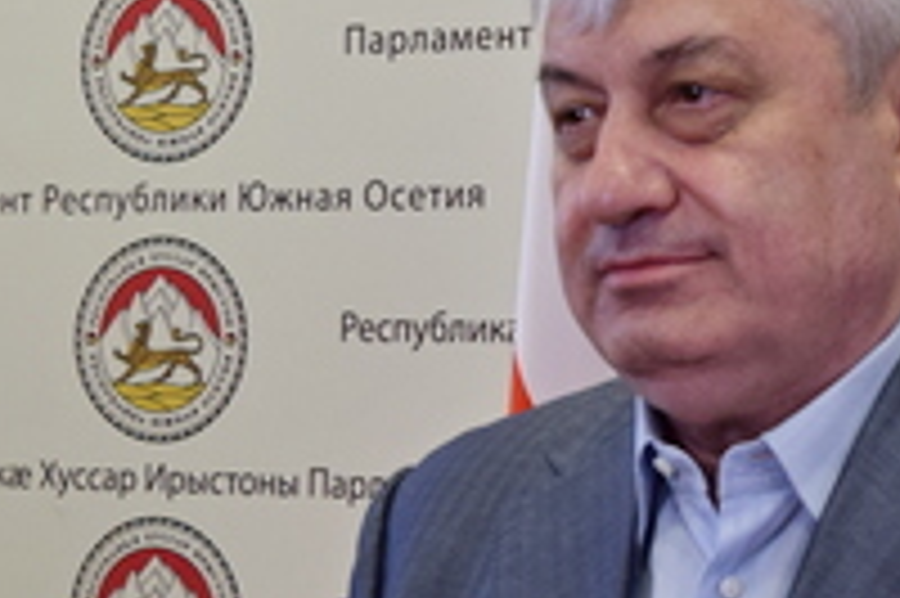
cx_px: 675
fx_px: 3447
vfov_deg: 9.9
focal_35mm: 138
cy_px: 277
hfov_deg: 14.8
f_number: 4
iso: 400
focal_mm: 23
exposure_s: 1/60
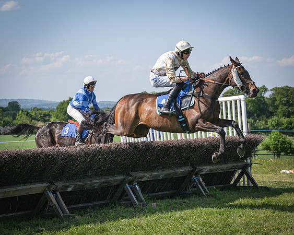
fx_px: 883
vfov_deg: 15.2
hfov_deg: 18.9
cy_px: 114
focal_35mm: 102
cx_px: 106
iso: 400
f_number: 4
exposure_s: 1/3200
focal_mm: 70
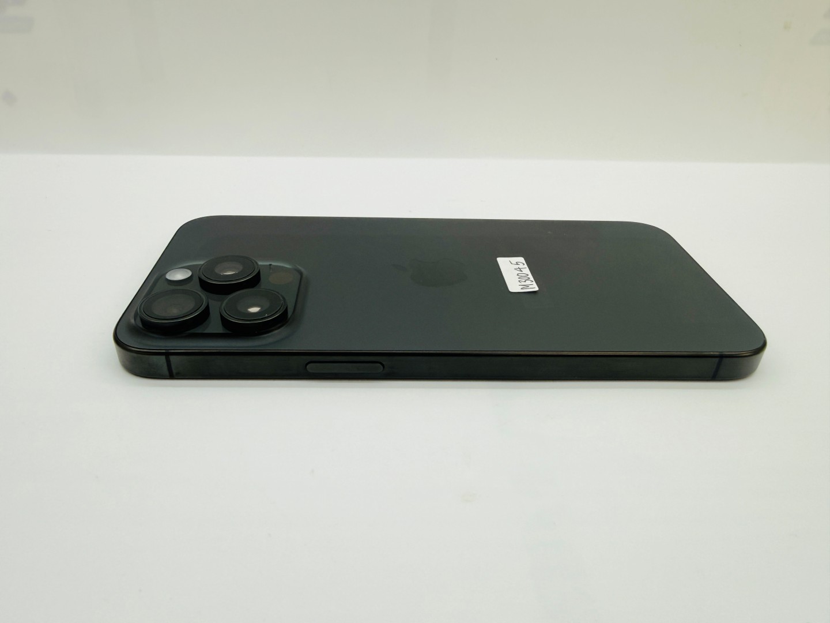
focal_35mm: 24
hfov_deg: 71.6
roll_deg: -1.9
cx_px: 415
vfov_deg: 56.8
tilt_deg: -31.6
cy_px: 312
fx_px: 575
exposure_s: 1/116
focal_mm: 2.22
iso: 40
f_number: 2.2
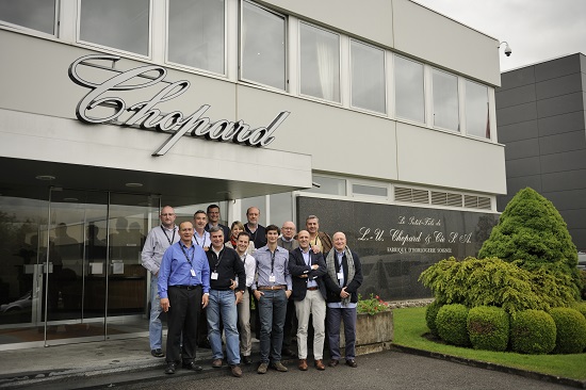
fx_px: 569
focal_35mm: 35
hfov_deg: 54.5
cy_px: 195
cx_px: 293
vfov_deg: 37.8
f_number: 2.8
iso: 100
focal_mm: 35
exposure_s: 1/640
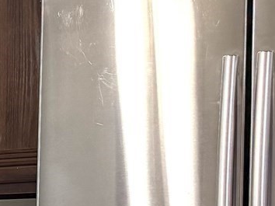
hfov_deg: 12.6
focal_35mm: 139
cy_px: 309
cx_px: -263
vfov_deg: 10.3
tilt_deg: -2.9
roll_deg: -0.1
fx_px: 1104
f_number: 1.78
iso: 200
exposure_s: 1/120
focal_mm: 6.76
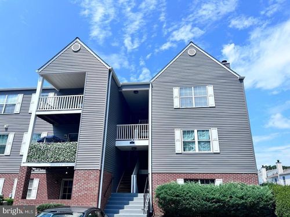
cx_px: 145
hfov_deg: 67.3
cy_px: 108
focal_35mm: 26
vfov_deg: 53.1
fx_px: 218
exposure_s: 1/5882
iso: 50
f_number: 1.5
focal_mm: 5.7
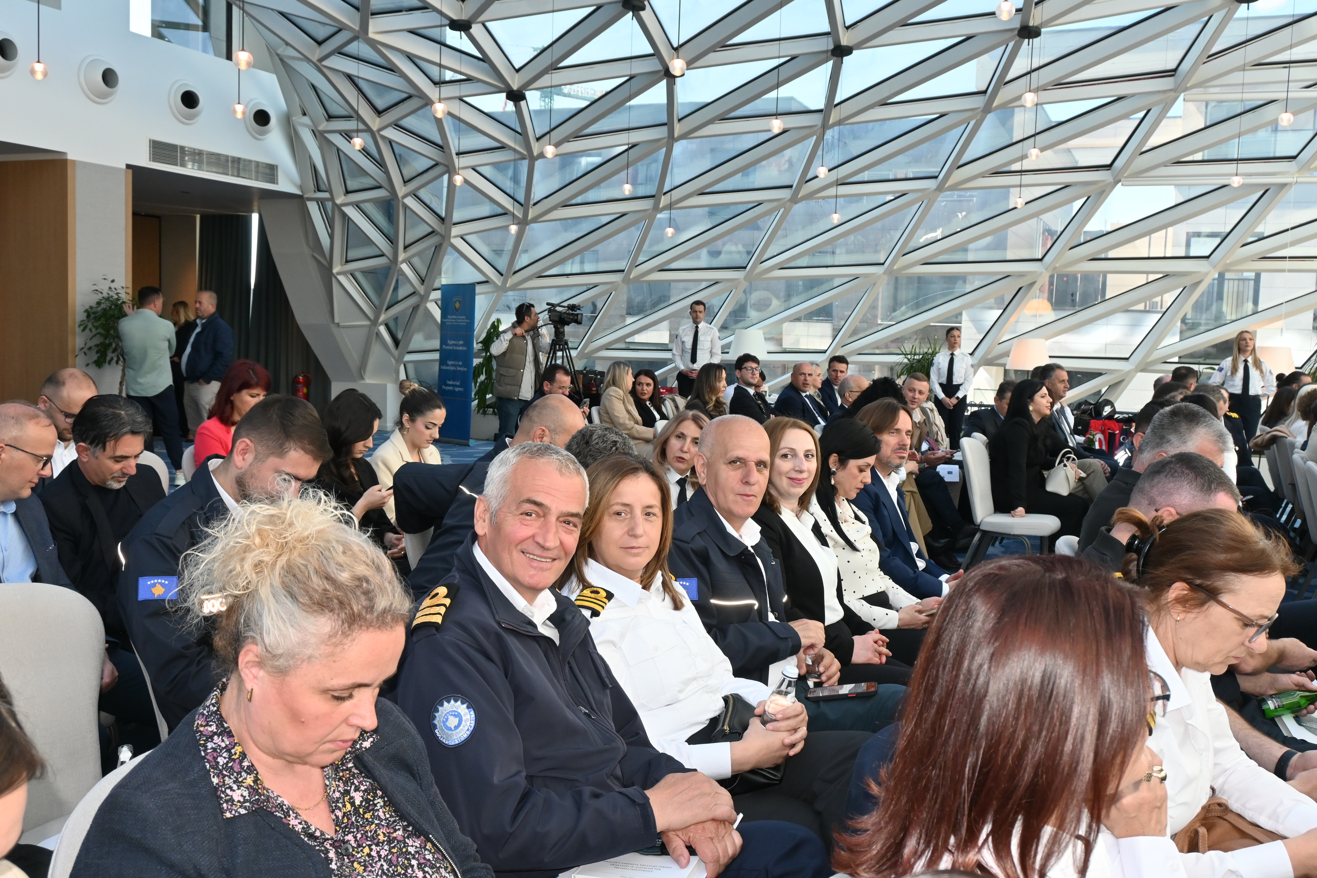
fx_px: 1180
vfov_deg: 40.8
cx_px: 658
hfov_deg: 58.3
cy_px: 439
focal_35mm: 32
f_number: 6.3
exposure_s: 1/125
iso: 560
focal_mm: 21.5
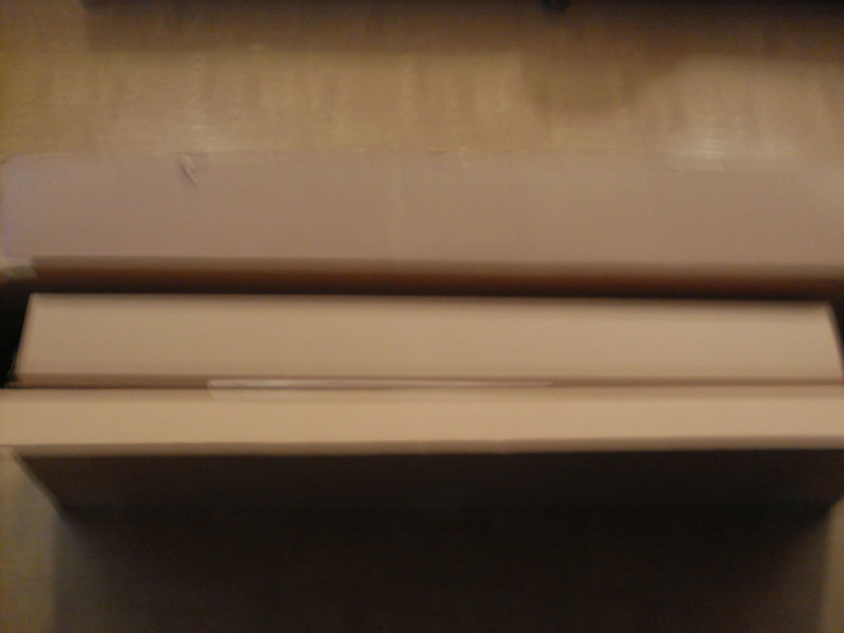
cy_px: 316
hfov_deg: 49.0
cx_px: 422
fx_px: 927
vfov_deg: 37.7
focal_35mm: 38
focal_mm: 6.3
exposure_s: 1/6
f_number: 2.8
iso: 400
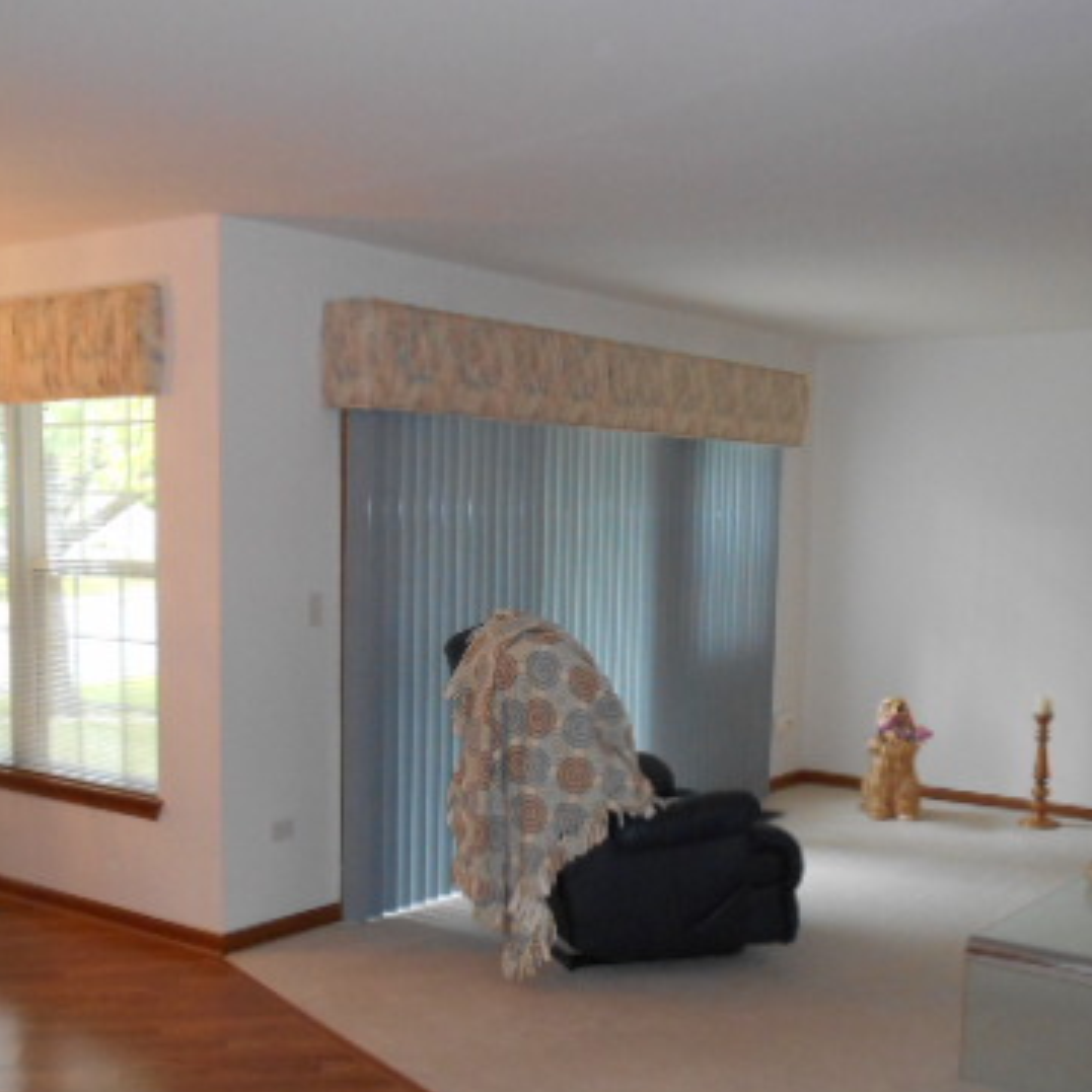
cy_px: 675
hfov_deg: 40.9
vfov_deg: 40.7
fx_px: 1463
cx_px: 520
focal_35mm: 41
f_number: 3.4
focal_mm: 4.7
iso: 320
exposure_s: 1/25
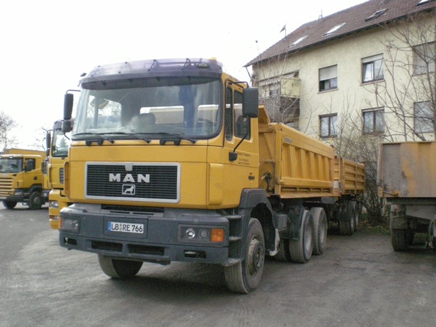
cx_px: 218
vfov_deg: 37.7
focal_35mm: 38
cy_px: 164
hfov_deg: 49.0
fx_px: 479
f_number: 4.6
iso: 800
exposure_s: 1/1000
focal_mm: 6.3
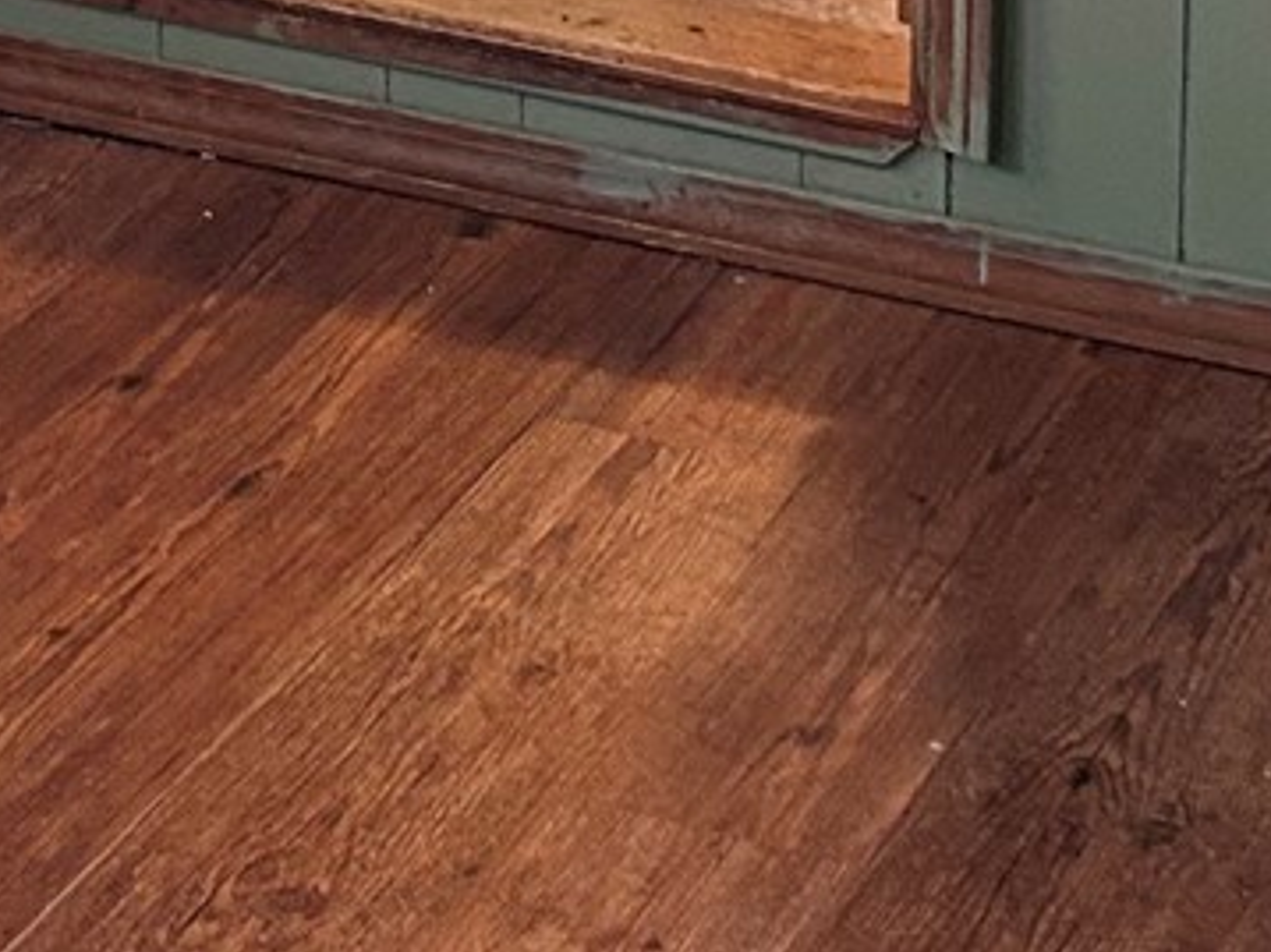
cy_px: -1136
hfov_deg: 14.0
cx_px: -32
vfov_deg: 9.7
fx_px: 5102
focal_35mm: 139
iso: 320
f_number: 1.5
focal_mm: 5.7
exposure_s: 1/60
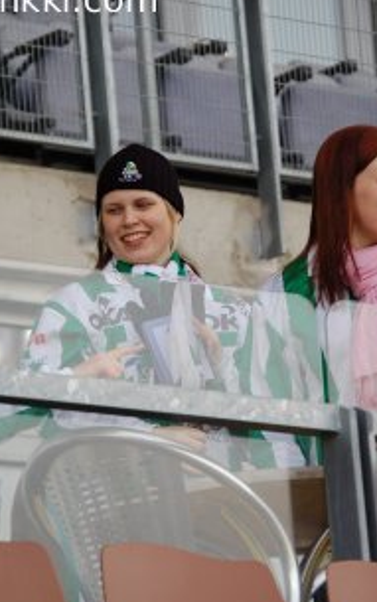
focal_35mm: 338
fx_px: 5546
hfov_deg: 3.9
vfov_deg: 6.2
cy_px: 296
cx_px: 209
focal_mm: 135
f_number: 5
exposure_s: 1/500
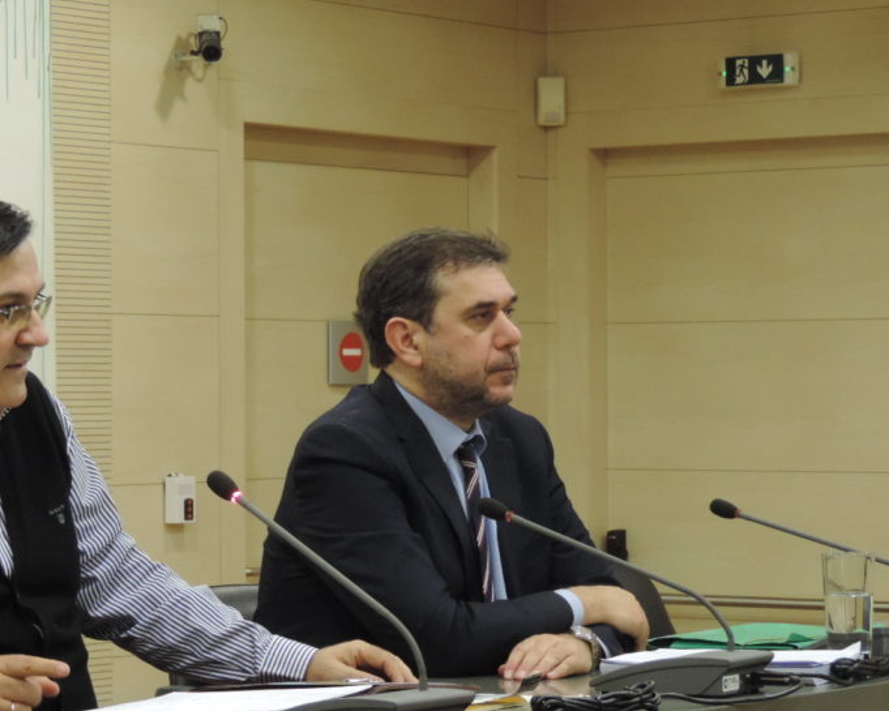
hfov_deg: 14.6
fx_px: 3474
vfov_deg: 11.7
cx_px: 292
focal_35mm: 132
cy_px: 445
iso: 560
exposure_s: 1/25
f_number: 4.1
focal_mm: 16
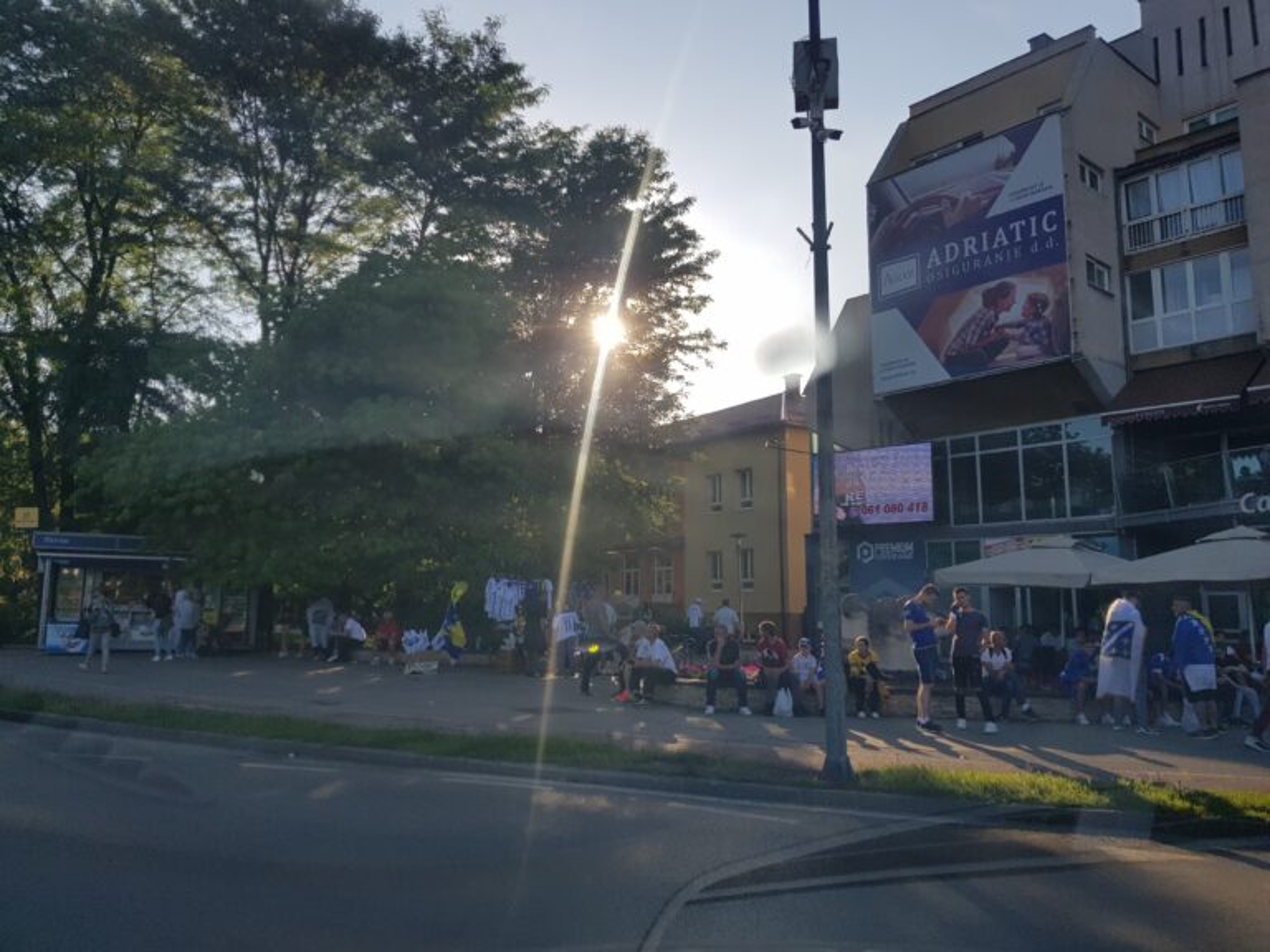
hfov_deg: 67.3
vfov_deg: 53.1
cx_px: 635
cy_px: 476
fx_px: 954
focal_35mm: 26
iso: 40
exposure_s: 1/1556
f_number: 1.7
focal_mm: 4.2
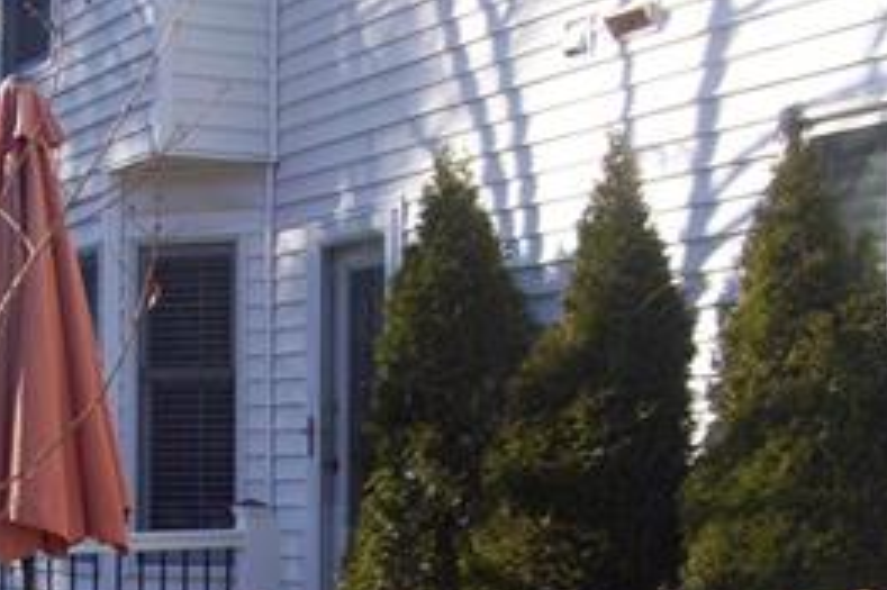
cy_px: 583
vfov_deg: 16.5
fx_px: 1994
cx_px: 307
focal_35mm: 81
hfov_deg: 25.0
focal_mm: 5.7
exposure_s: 1/320
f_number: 2.9
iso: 80
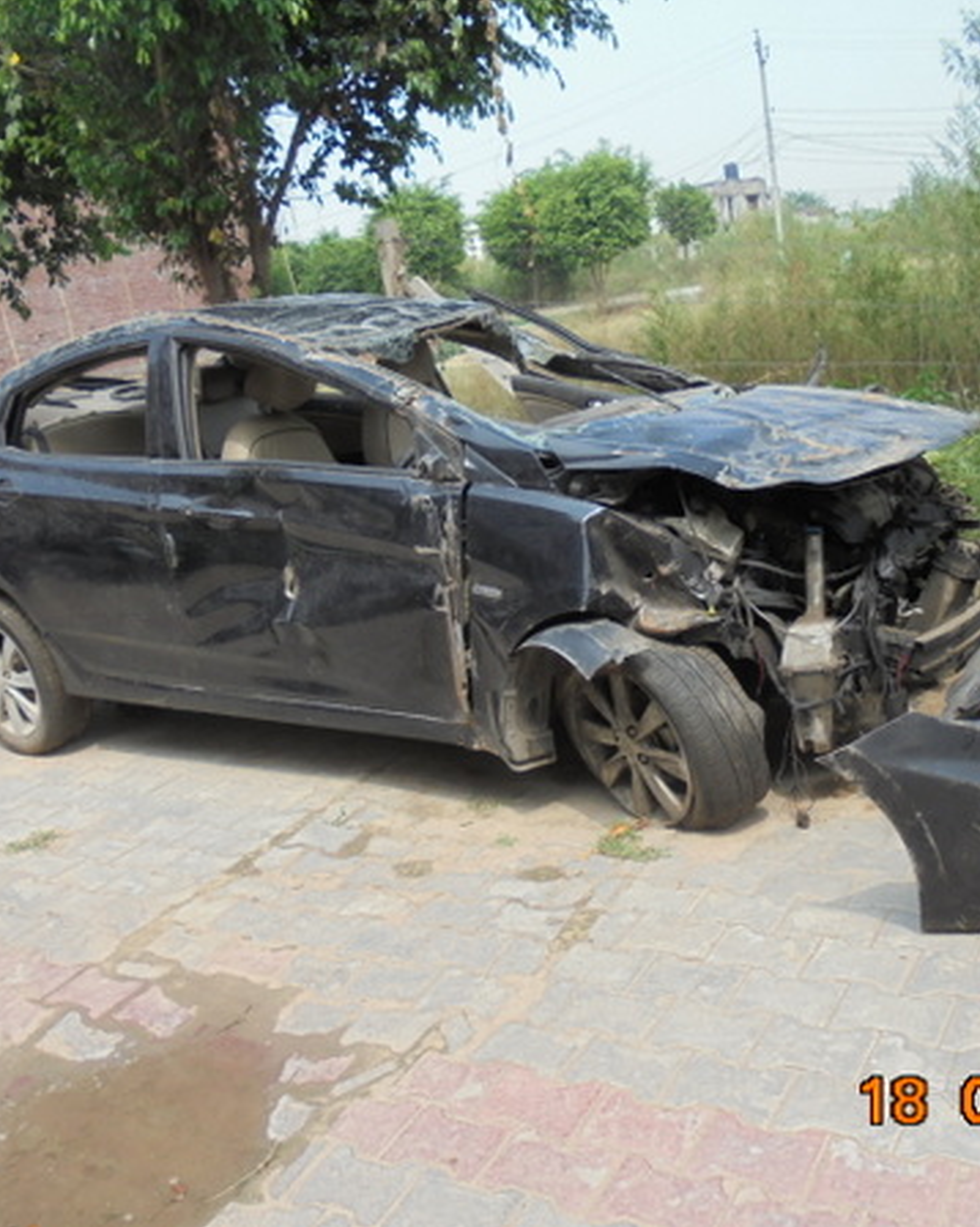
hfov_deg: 43.3
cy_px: 614
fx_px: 1234
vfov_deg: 52.9
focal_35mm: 34
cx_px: 490
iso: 100
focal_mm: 4.6
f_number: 3.5
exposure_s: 1/400
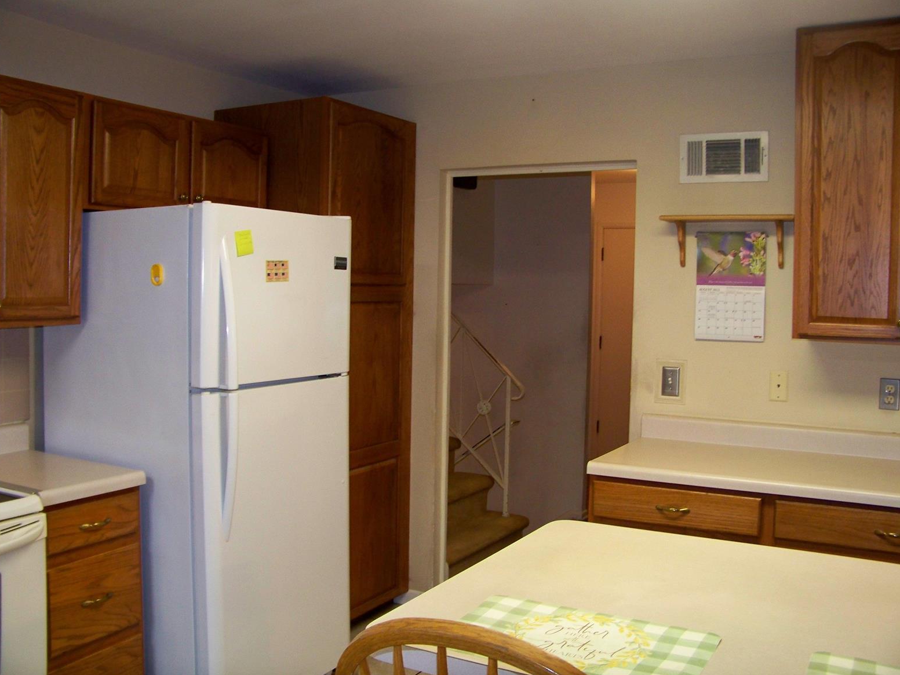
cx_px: 456
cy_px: 329
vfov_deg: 41.8
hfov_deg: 54.0
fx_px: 884
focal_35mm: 34
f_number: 2.8
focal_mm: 5.85
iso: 200
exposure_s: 1/30
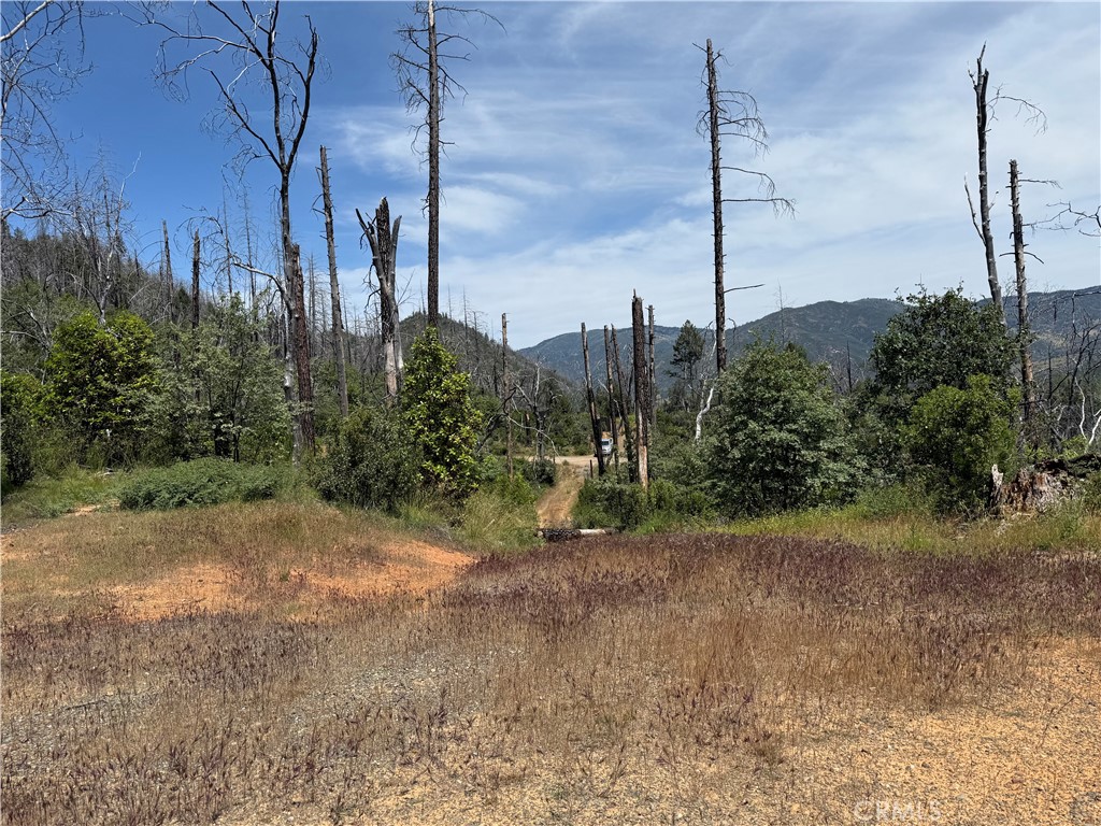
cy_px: 413
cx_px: 550
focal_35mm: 24
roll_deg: +3.9
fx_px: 763
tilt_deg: -1.4
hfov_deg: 71.6
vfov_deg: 56.8
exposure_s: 1/6711
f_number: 1.78
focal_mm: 6.76
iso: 80
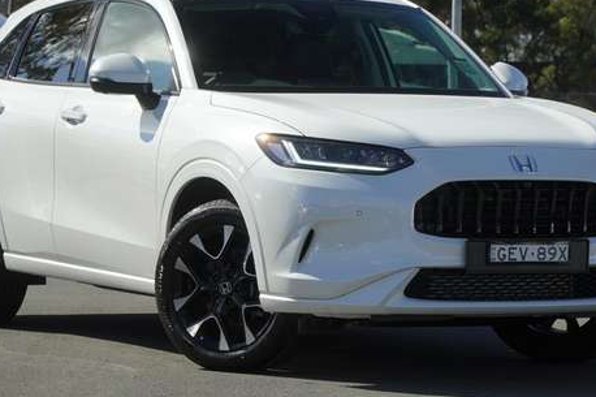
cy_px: 159
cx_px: 293
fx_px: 2863
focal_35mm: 173
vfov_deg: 7.9
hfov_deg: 11.9
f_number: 8
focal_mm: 88
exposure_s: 1/1250
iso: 800
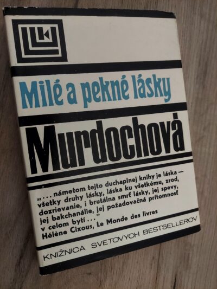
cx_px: 108
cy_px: 144
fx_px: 201
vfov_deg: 71.6
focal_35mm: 24
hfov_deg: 56.8
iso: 200
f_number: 1.8
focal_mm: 5.23
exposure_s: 1/33
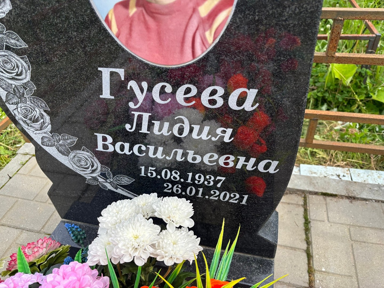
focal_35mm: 26
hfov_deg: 67.3
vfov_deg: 53.1
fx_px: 288
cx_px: 192
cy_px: 144
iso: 50
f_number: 1.6
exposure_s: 1/787
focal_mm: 5.96
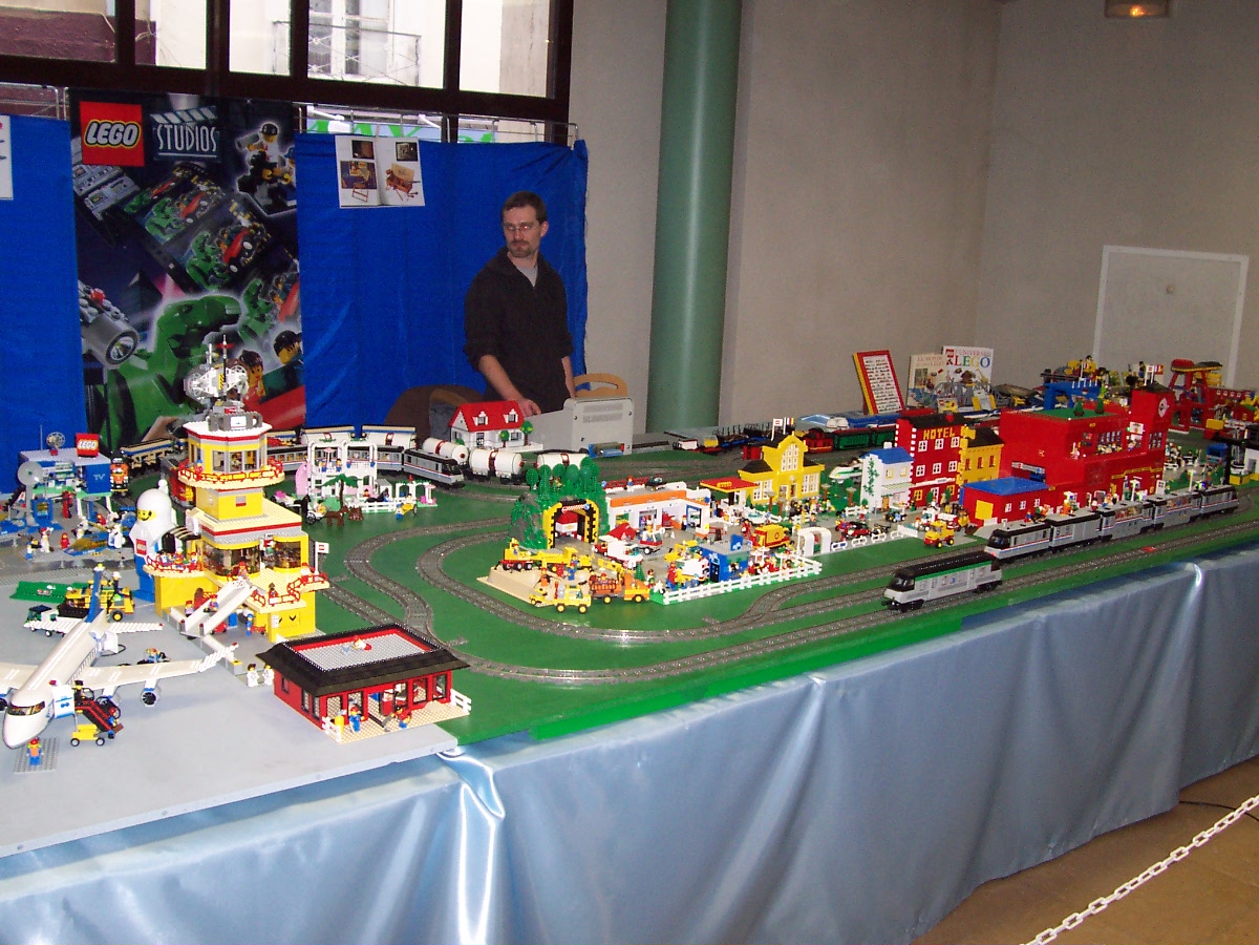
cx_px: 630
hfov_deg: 50.1
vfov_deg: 38.7
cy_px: 472
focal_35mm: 37
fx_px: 1346
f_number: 2.8
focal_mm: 5.6
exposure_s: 1/60
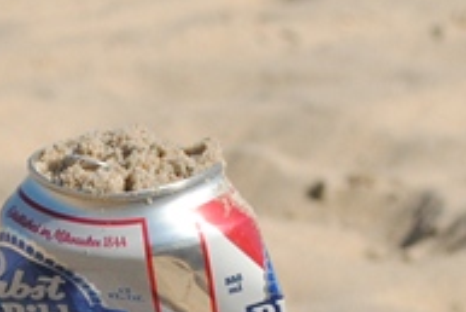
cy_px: 365
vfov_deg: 4.3
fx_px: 4094
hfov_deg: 6.5
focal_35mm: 316
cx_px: 97
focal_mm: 35
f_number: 5.6
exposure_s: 1/2500
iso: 400
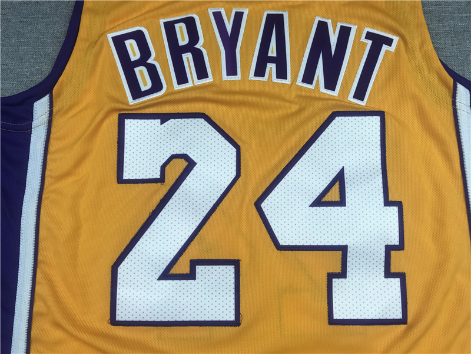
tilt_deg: -82.3
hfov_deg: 63.4
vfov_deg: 49.7
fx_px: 381
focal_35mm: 28
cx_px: 236
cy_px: 177
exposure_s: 1/100
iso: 32
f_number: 1.8
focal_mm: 3.99
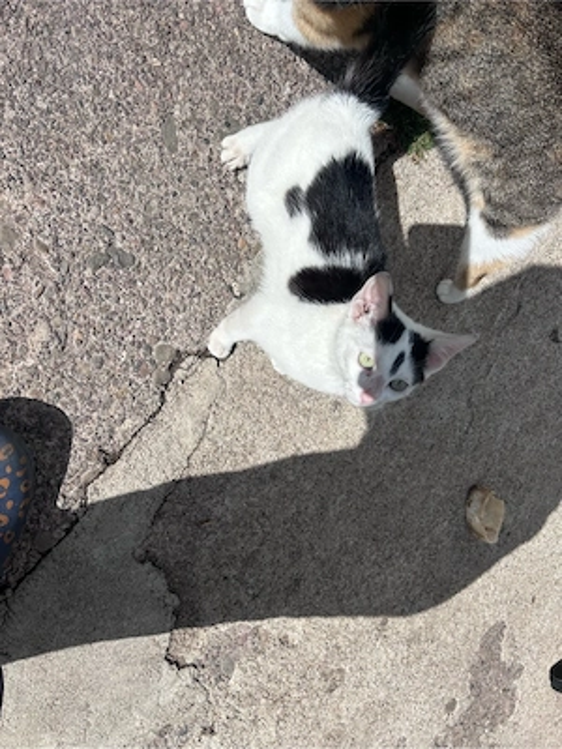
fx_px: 563
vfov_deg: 67.3
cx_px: 281
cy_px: 374
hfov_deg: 53.1
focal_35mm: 26
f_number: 1.5
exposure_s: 1/6211
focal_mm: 5.7
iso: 50
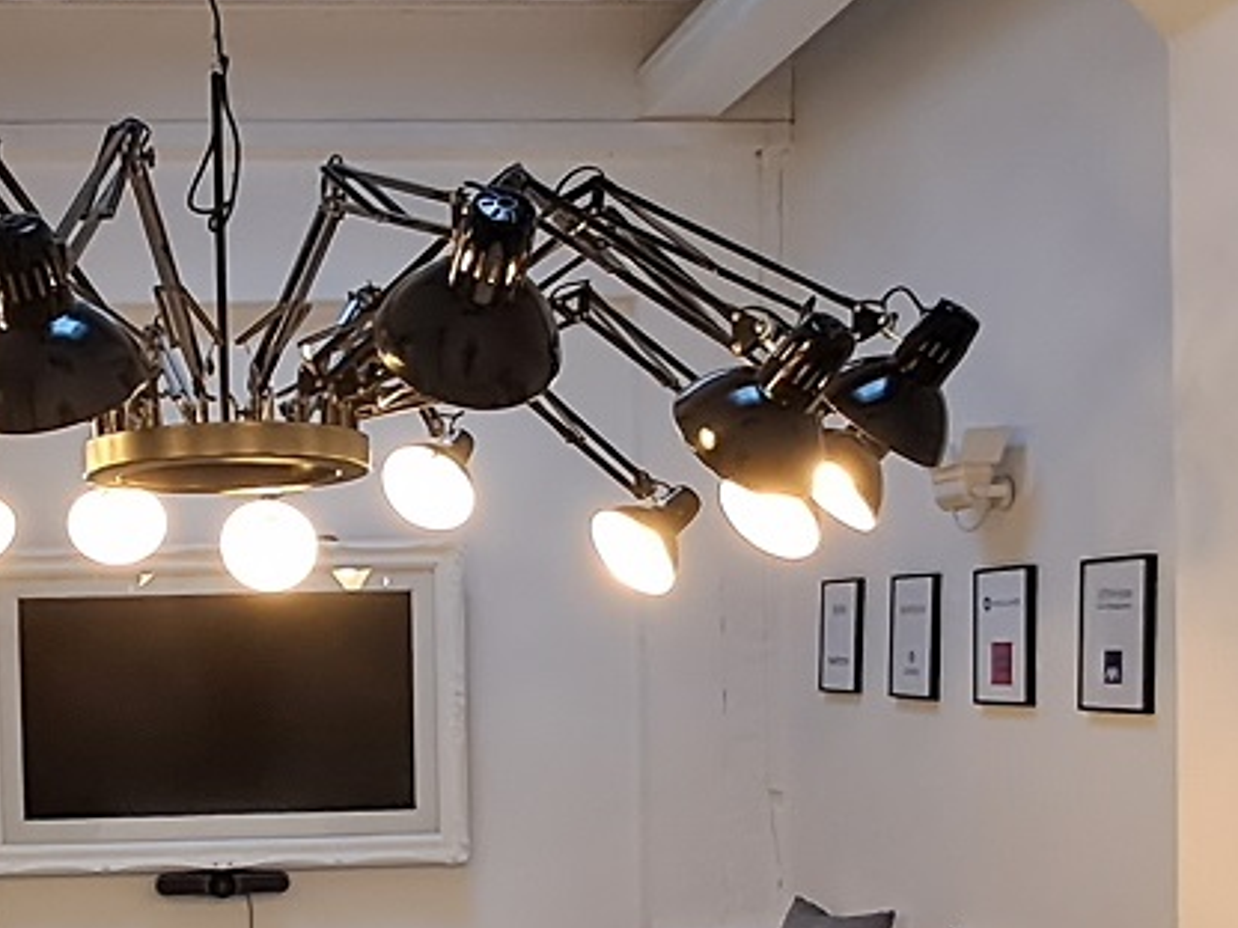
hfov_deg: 37.5
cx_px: 348
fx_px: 1788
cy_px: 648
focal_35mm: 50
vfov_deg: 28.8
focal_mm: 1.42
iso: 125
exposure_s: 1/50
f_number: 2.2
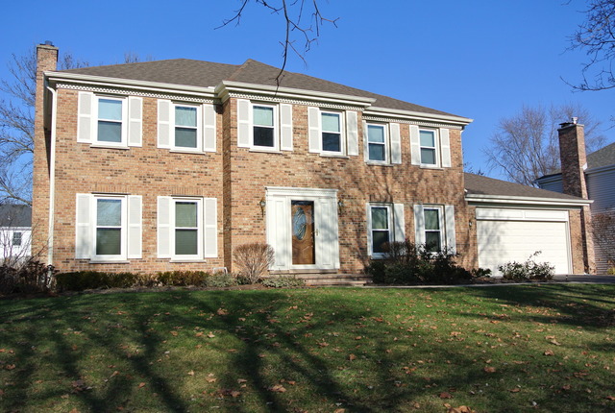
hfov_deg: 58.6
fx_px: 548
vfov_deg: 41.3
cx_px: 308
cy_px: 206
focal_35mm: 32
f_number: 5
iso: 100
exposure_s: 1/800
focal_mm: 12.2
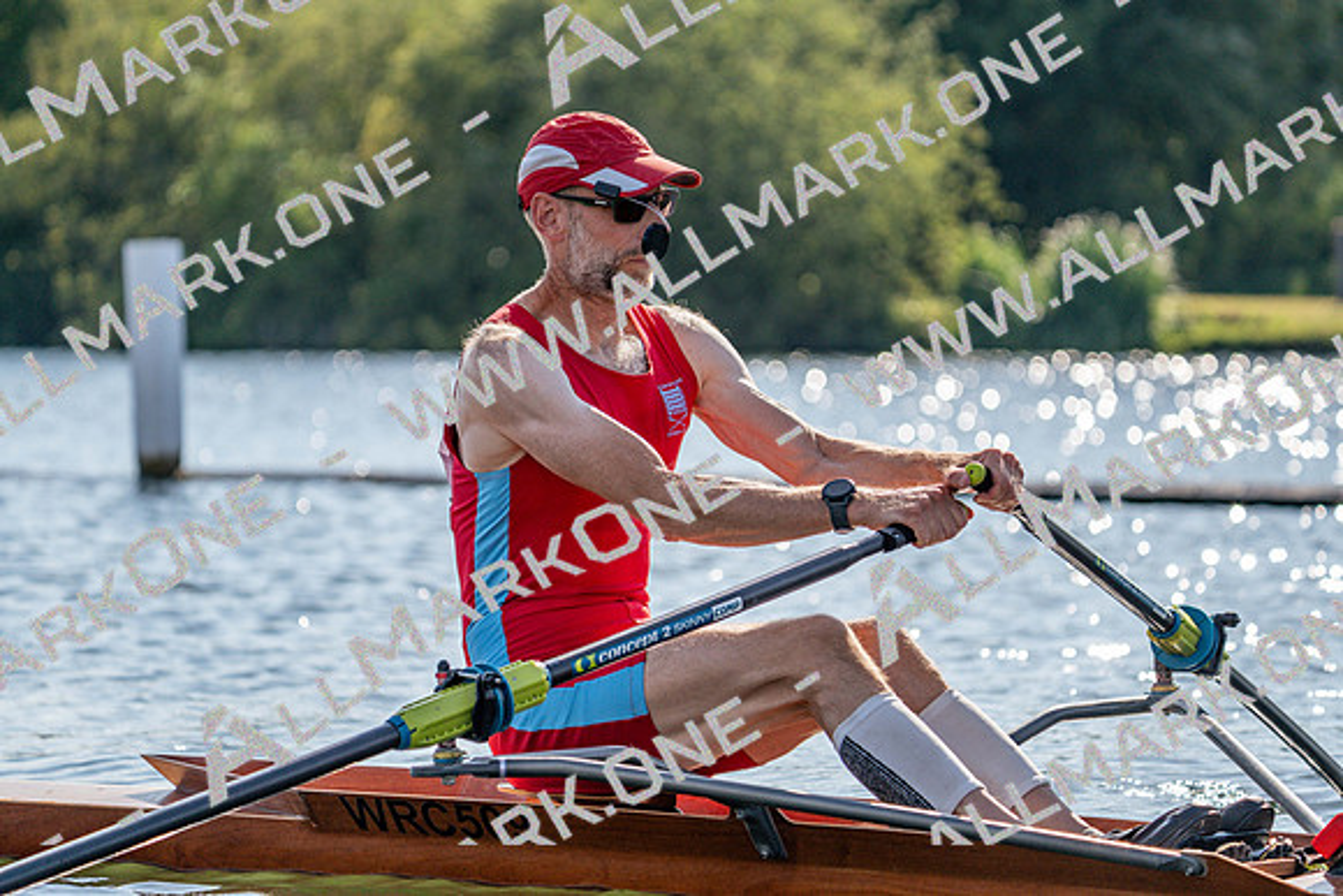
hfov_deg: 10.3
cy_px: 448
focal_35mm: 200
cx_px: 672
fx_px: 7463
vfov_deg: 6.9
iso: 200
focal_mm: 200
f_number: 5.6
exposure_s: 1/1600
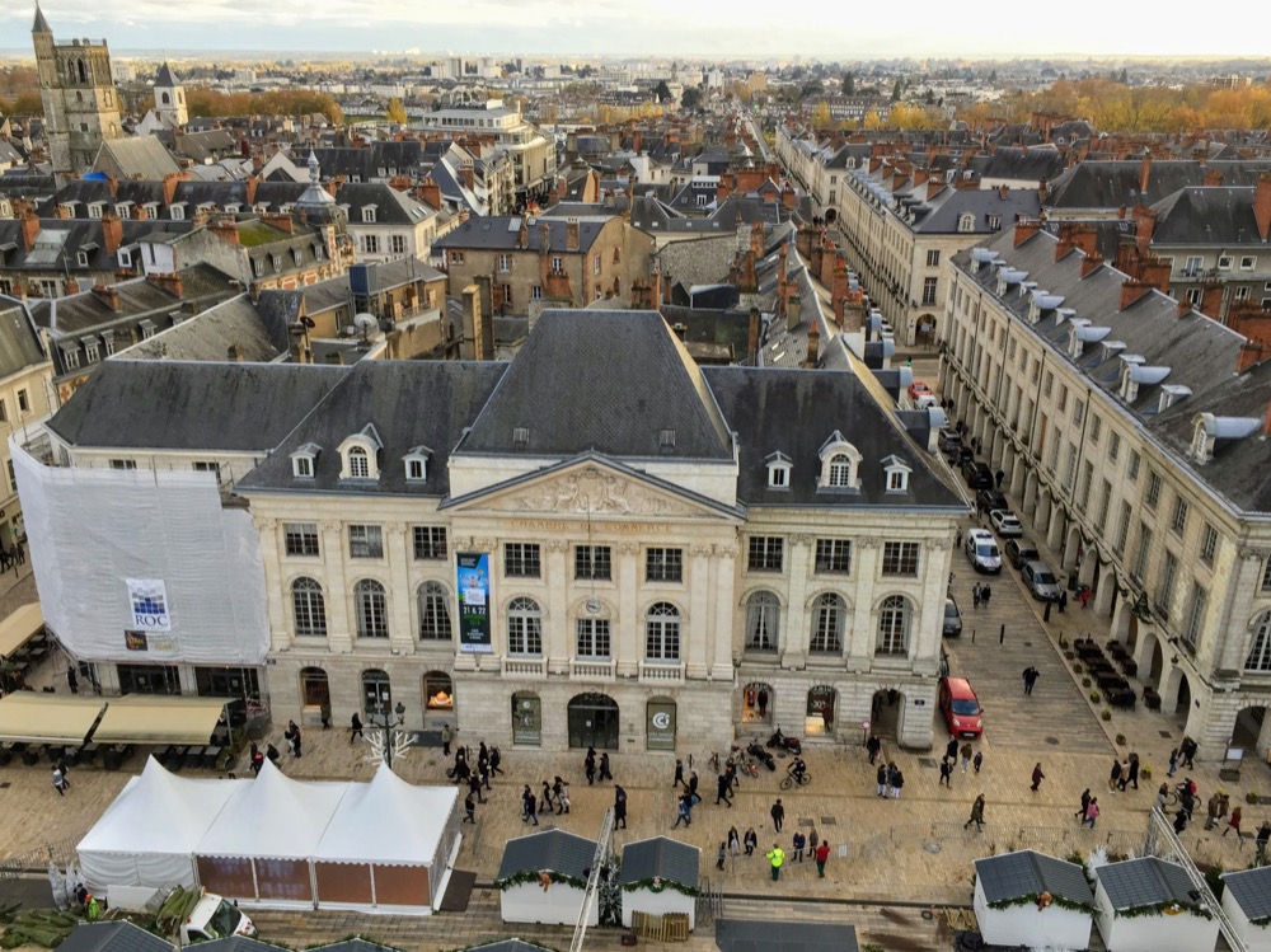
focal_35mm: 29
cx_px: 636
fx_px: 1064
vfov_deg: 48.2
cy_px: 476
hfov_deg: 61.7
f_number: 2.2
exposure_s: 1/134
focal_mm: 4.15
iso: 32
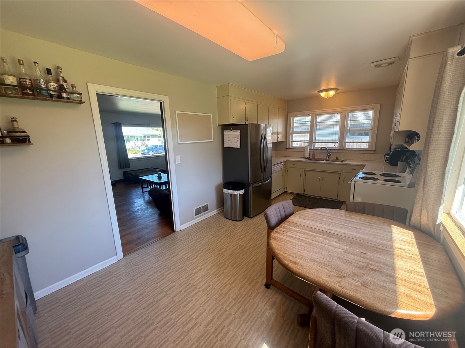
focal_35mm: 14
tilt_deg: -12.0
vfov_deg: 85.7
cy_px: 174
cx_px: 232
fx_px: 188
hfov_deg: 102.1
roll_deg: +1.5
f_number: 2.2
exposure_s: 1/120
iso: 160
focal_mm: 2.22
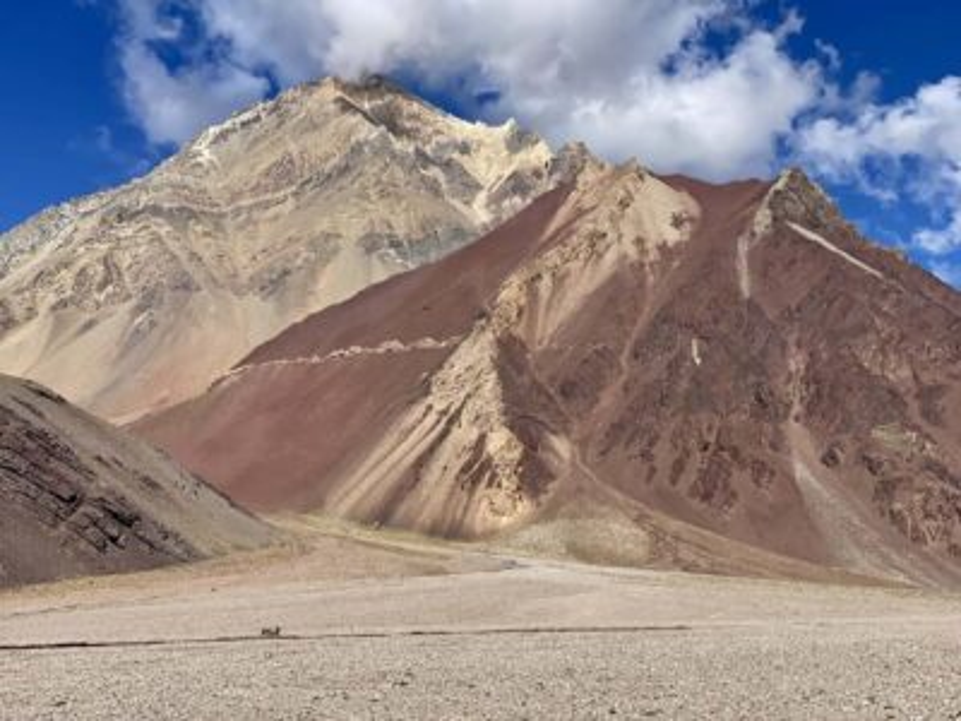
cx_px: 480
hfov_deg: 36.8
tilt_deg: +10.6
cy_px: 360
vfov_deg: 28.0
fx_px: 1444
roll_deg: -1.2
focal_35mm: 52
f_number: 2
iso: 20
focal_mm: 6
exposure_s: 1/2179
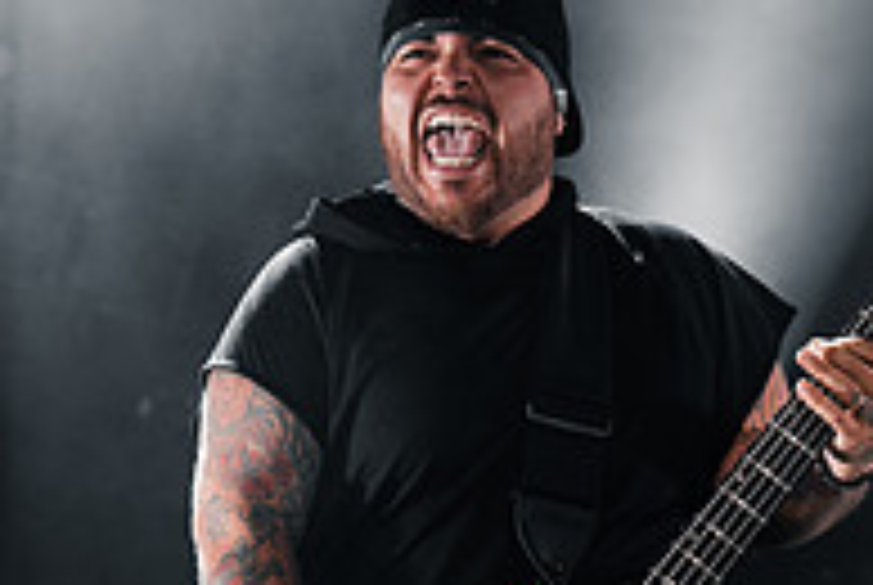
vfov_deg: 8.5
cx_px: 639
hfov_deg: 12.6
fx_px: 3934
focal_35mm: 162
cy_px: 508
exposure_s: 1/250
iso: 1600
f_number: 4
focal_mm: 70
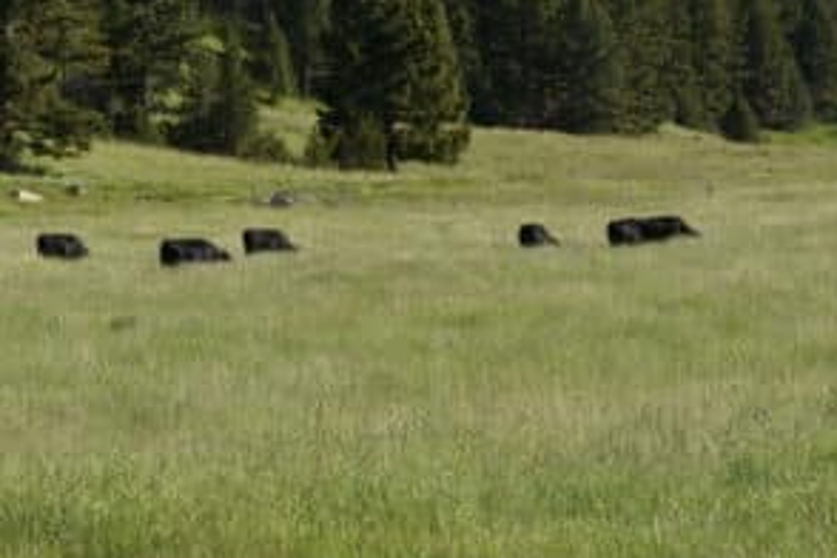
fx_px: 6881
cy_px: 14
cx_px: -140
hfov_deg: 6.9
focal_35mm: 296
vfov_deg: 4.6
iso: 200
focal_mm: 85
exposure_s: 1/500
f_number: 5.6
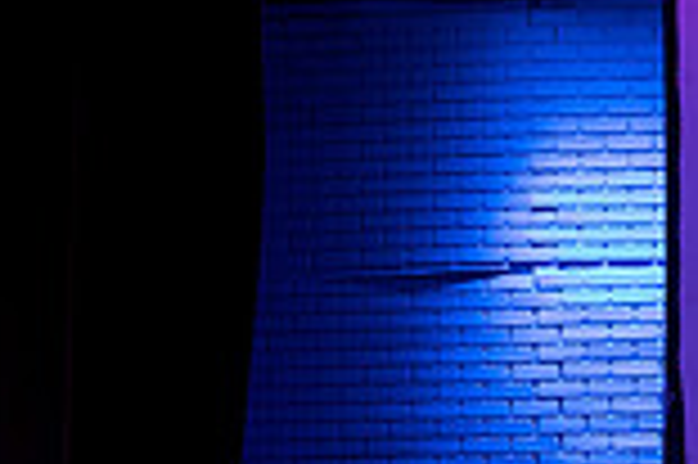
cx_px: 910
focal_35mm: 240
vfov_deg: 5.6
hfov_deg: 8.5
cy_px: 824
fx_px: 4648
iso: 3200
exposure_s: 1/100
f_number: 4.5
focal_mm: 64
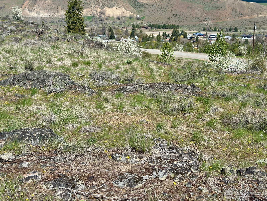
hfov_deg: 39.7
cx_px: 134
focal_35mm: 48
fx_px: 370
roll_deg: -1.0
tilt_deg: -12.5
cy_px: 100
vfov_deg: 30.3
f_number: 1.78
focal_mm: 6.86
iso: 100
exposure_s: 1/4785
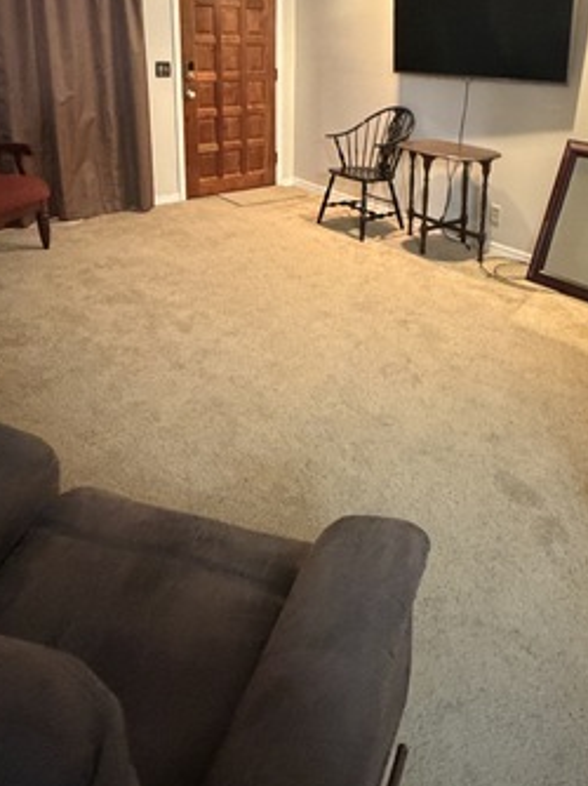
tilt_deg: -13.2
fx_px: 635
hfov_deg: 49.6
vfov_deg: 60.6
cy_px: 213
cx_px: 329
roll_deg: -3.3
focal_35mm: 28
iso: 1000
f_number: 2.2
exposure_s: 1/40
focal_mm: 2.22
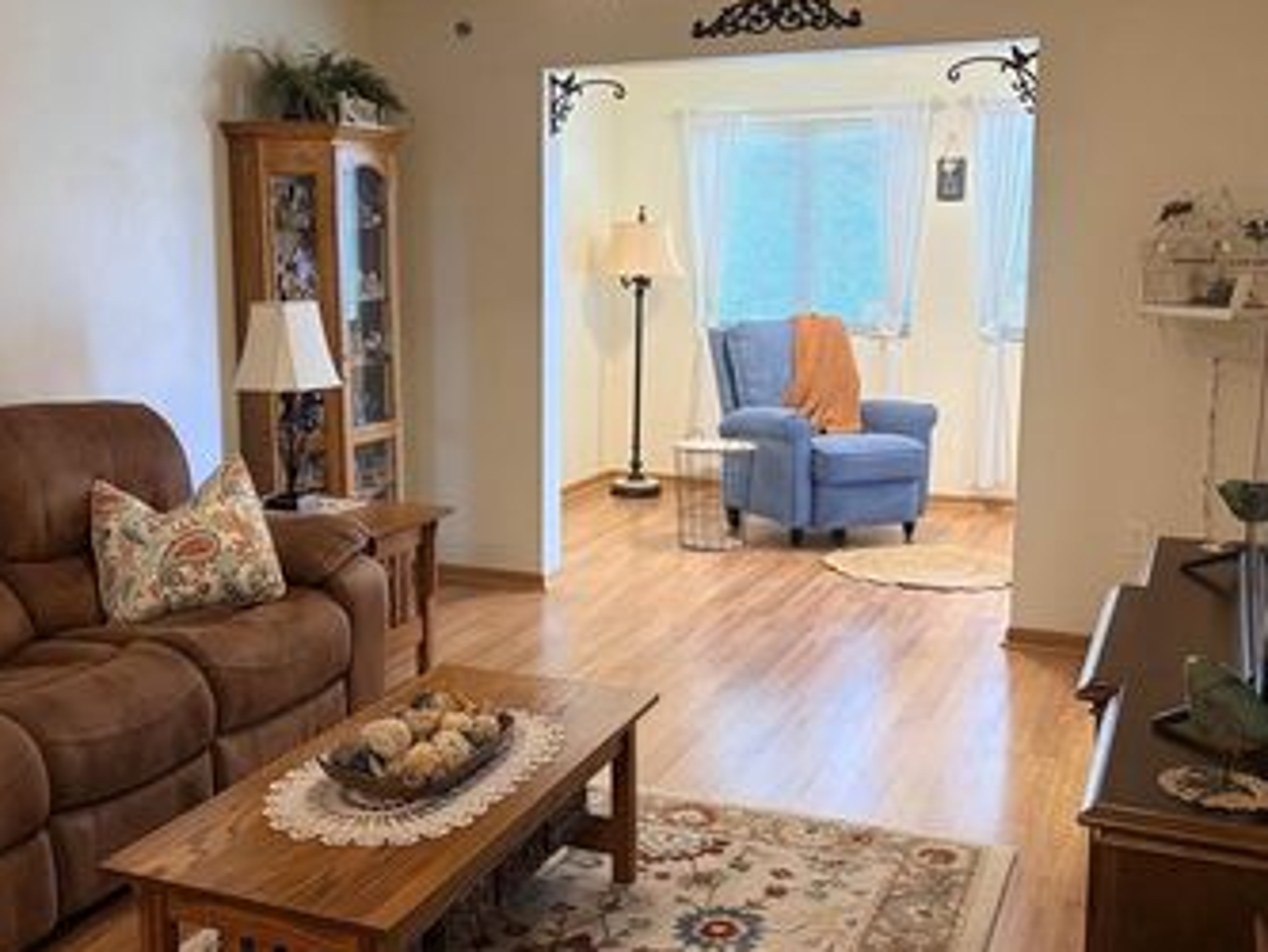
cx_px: 514
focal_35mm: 39
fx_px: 1429
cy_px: 463
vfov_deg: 36.8
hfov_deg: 47.6
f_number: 1.6
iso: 200
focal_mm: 5.96
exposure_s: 1/60
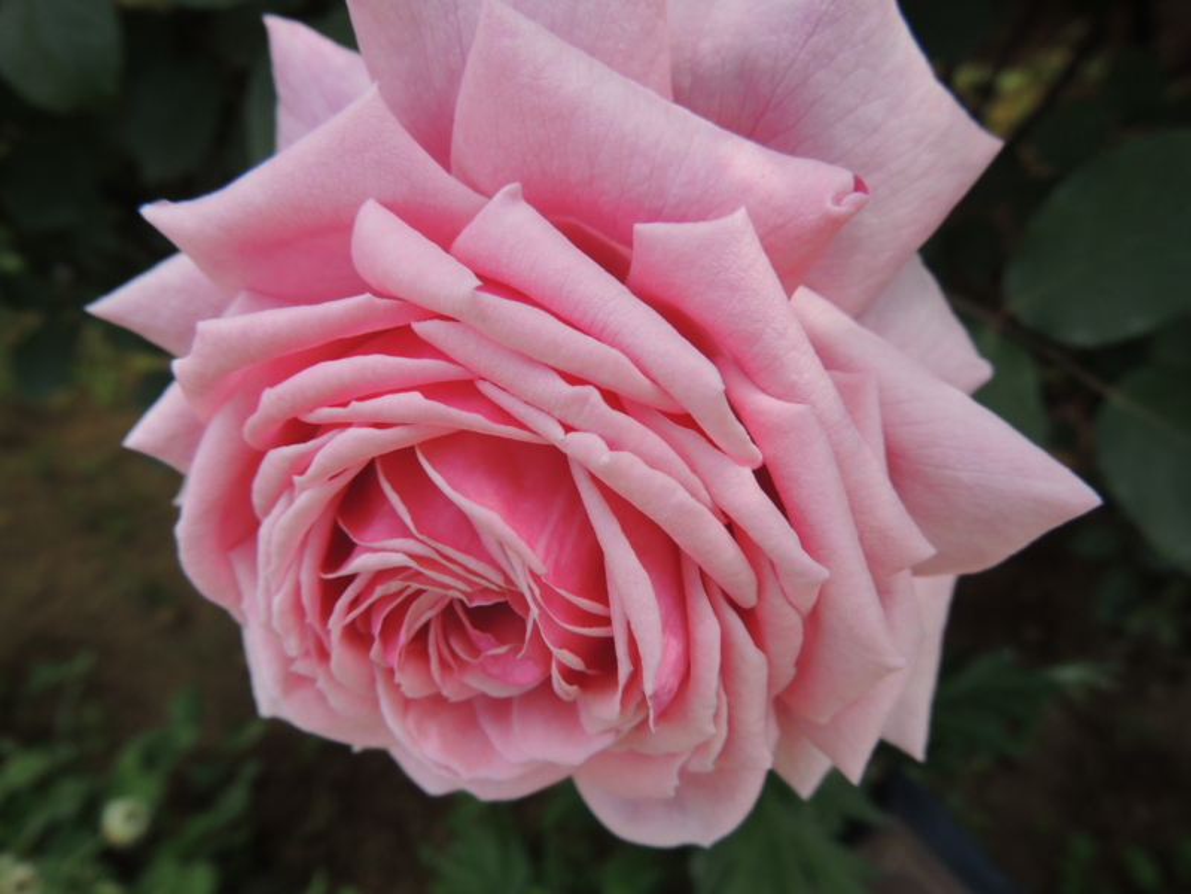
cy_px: 447
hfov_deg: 63.4
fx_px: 963
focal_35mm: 28
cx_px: 596
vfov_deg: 49.7
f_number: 3.1
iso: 100
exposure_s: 1/640
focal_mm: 4.9
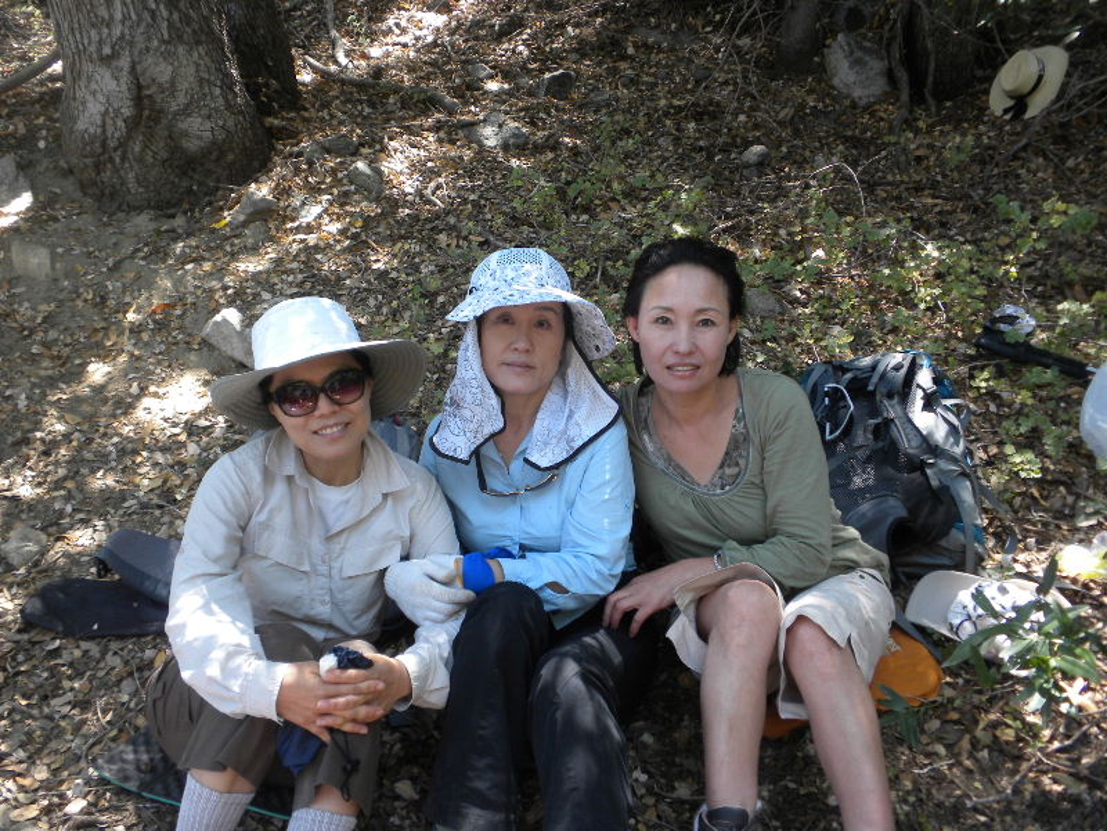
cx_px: 554
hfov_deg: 50.1
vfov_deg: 38.7
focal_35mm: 37
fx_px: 1183
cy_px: 416
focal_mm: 6.6
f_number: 3.5
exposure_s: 1/52
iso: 101
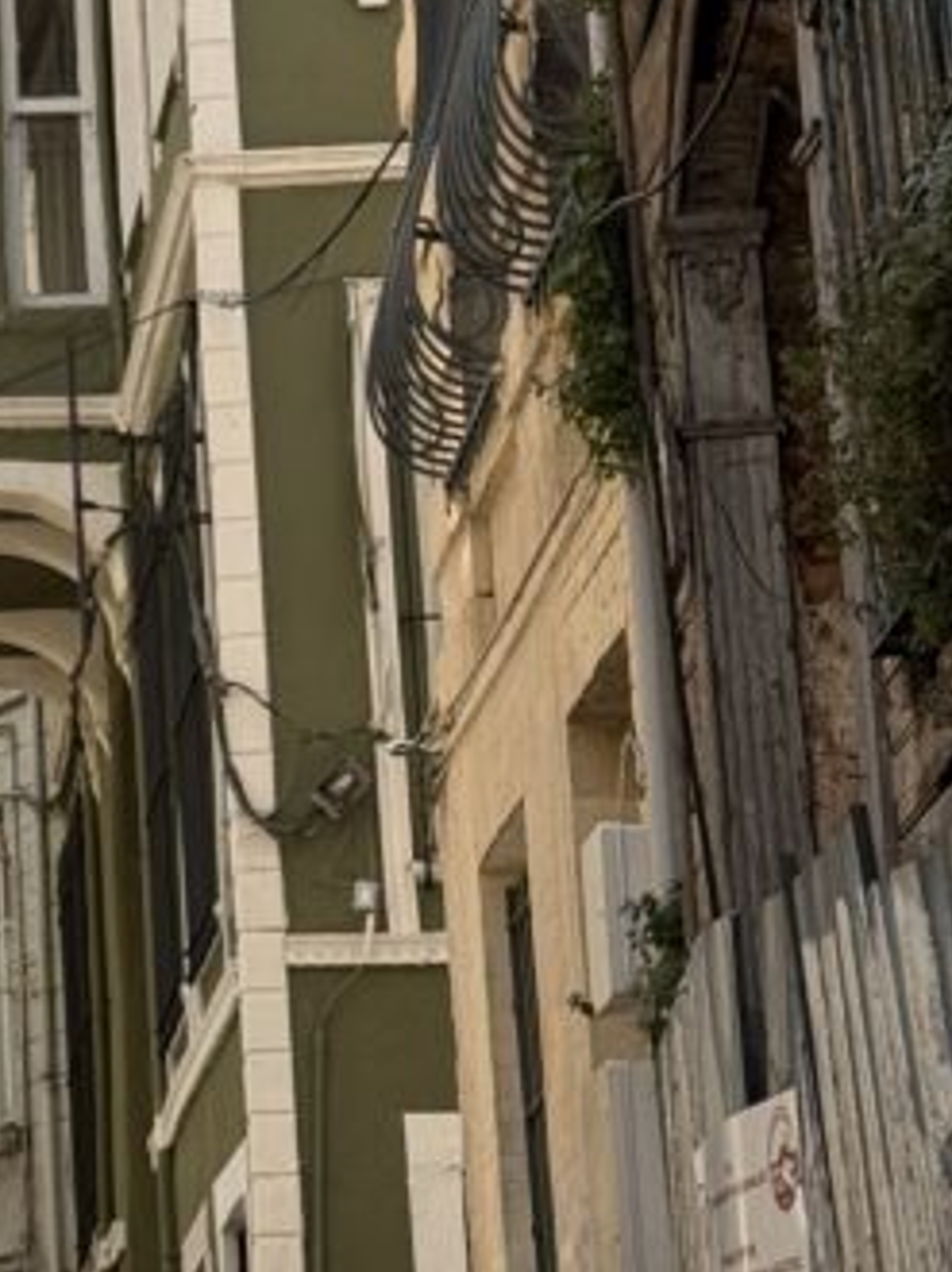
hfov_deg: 9.6
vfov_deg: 13.2
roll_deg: +0.2
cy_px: 474
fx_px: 5471
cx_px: -520
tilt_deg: +16.8
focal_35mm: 149
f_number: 1.78
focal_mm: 6.76
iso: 64
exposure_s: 1/2762
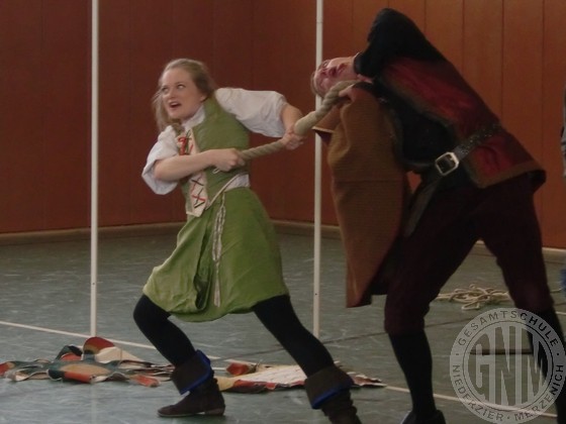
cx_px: 283
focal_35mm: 108
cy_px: 212
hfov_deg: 18.2
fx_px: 1766
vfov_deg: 13.7
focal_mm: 18.9
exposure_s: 1/60
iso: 400
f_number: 5.3
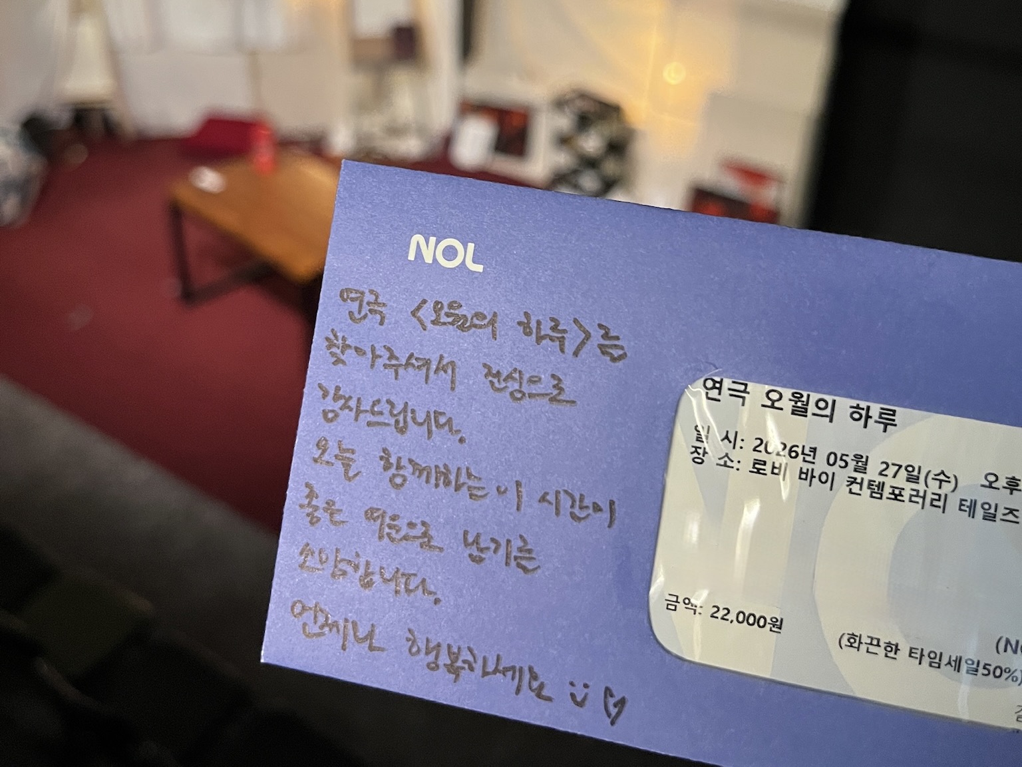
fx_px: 768
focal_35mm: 26
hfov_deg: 67.3
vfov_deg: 53.1
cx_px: 511
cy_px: 384
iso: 500
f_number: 1.6
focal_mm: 5.1
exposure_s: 1/60
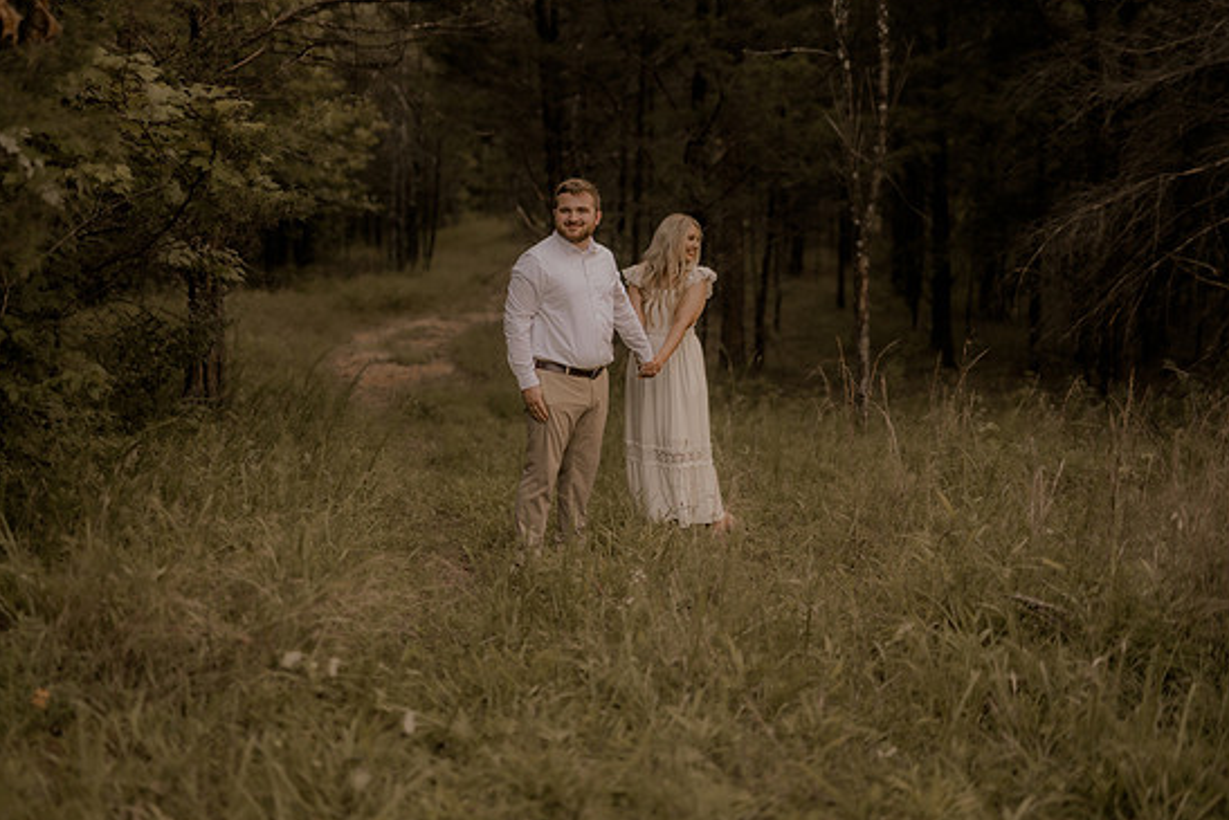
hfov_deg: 37.5
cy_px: 401
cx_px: 643
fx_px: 1810
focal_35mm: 53
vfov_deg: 25.5
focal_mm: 50
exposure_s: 1/320
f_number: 2.2
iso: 200
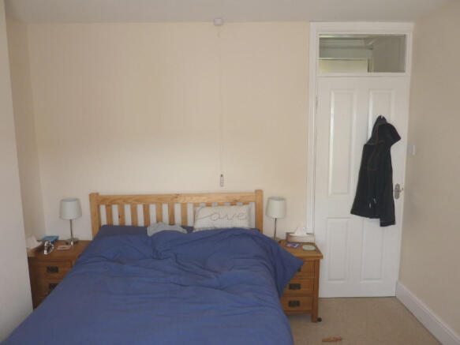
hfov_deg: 69.4
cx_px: 230
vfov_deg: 54.9
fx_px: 332
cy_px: 172
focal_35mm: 25
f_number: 3.3
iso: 100
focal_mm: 4.1
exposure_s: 1/30
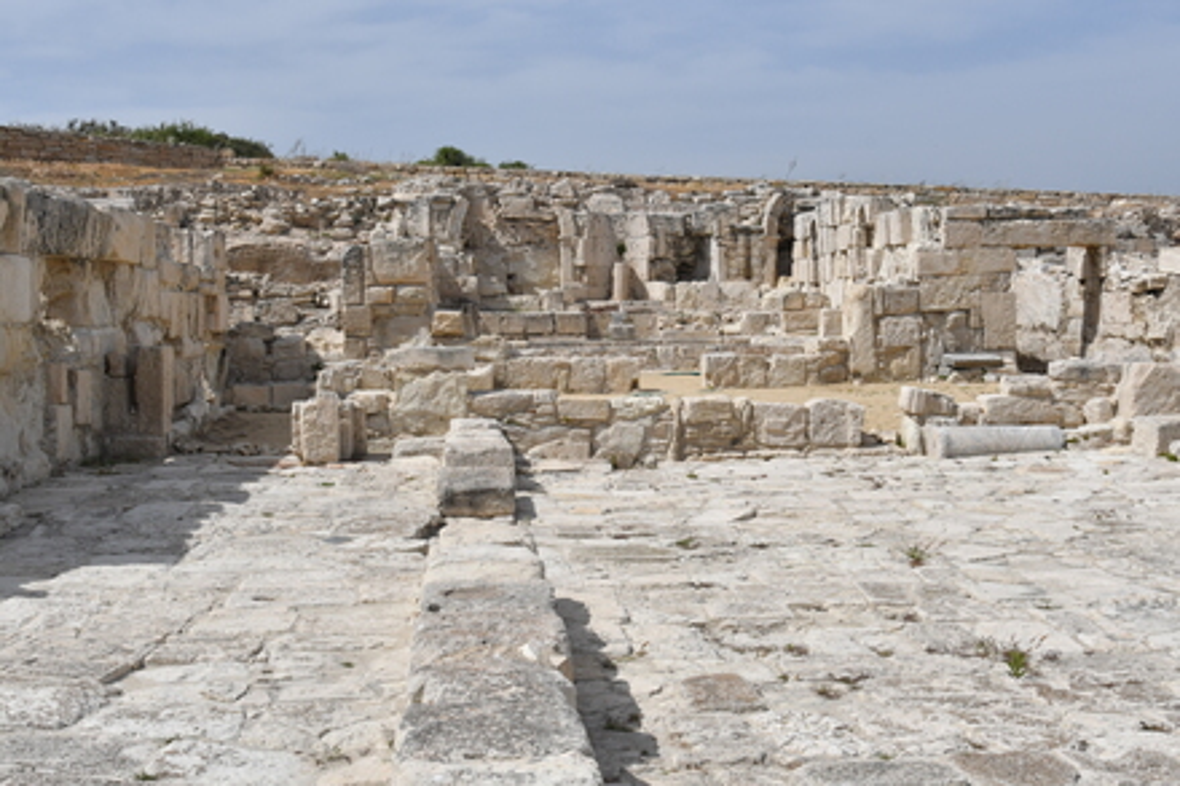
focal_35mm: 46
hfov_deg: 42.3
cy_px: 393
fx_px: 1524
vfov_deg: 28.9
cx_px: 590
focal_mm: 31
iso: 250
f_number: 10
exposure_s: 1/1000
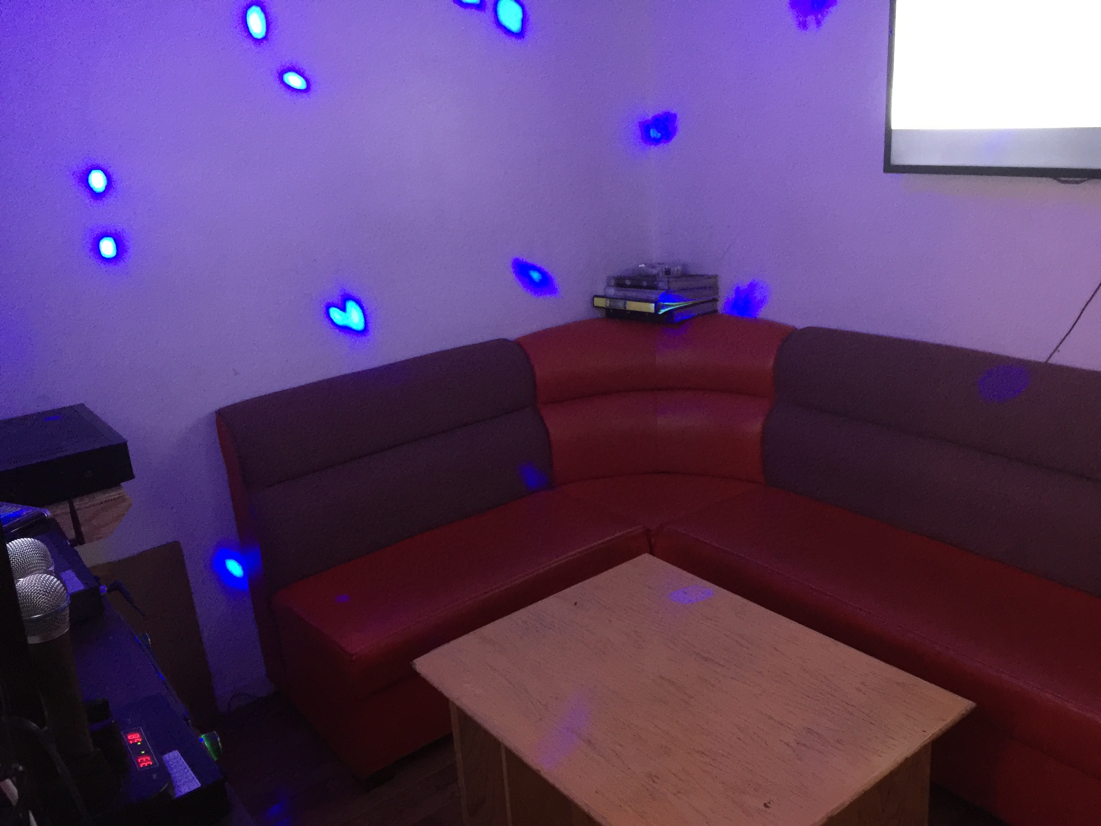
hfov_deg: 61.7
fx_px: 922
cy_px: 413
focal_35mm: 29
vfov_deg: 48.2
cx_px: 550
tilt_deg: -18.7
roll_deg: +4.7
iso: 160
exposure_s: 1/4
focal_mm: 4.15
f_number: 2.2
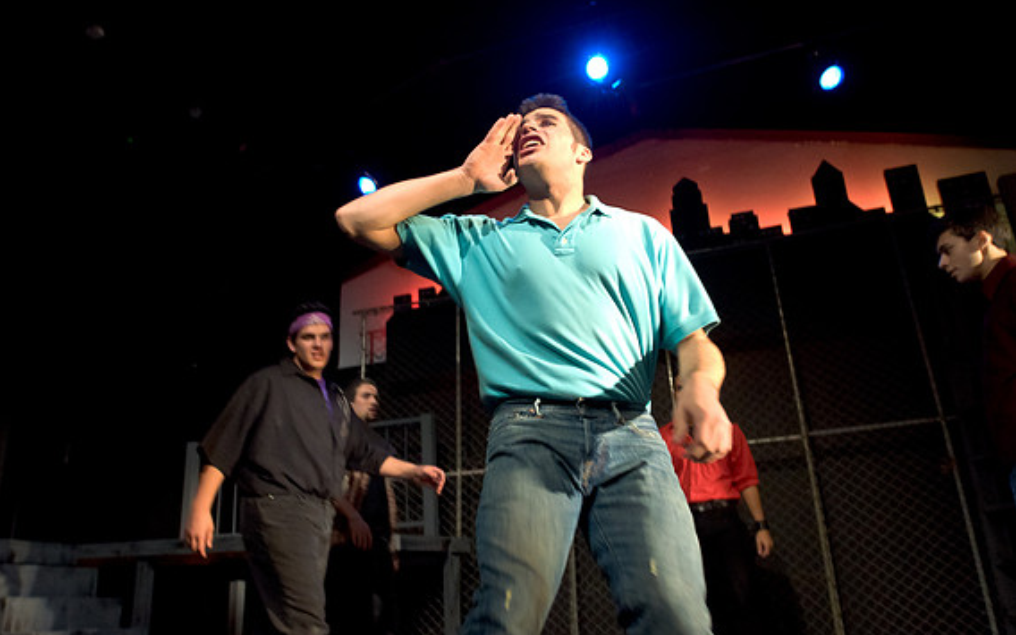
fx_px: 734
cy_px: 309
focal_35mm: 27
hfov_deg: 69.3
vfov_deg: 46.8
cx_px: 501
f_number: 2.8
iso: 3200
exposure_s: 1/100
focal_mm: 17
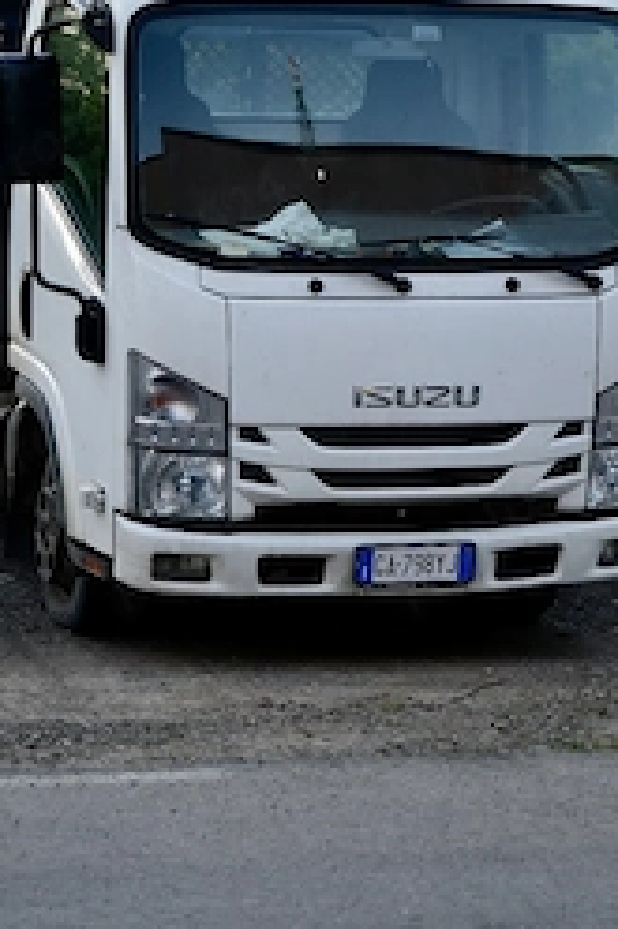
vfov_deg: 15.1
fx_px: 3507
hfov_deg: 10.1
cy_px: 360
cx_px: 311
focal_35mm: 136
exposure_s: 1/160
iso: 1100
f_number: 4
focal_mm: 75
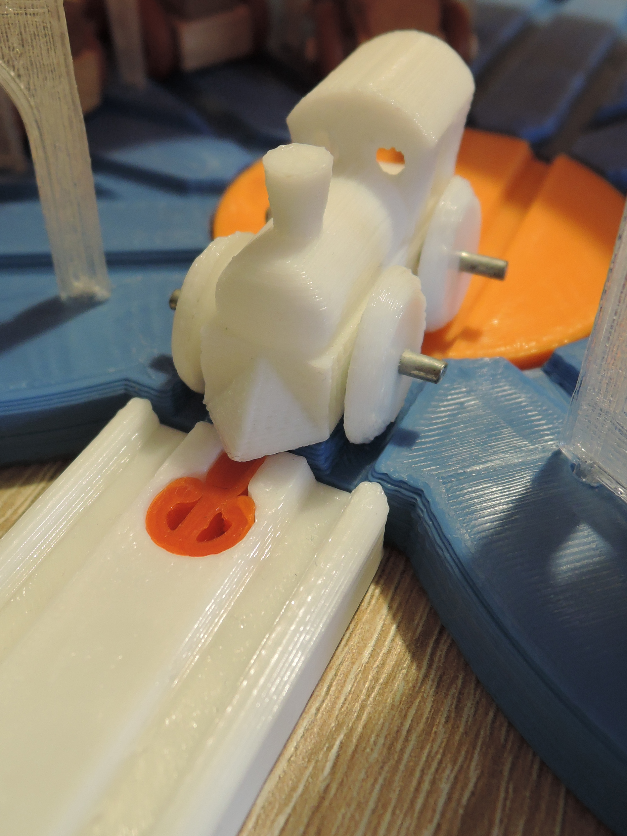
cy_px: 365
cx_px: 289
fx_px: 918
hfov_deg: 37.7
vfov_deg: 48.9
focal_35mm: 38
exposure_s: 1/30
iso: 320
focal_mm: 5.1
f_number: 2.8
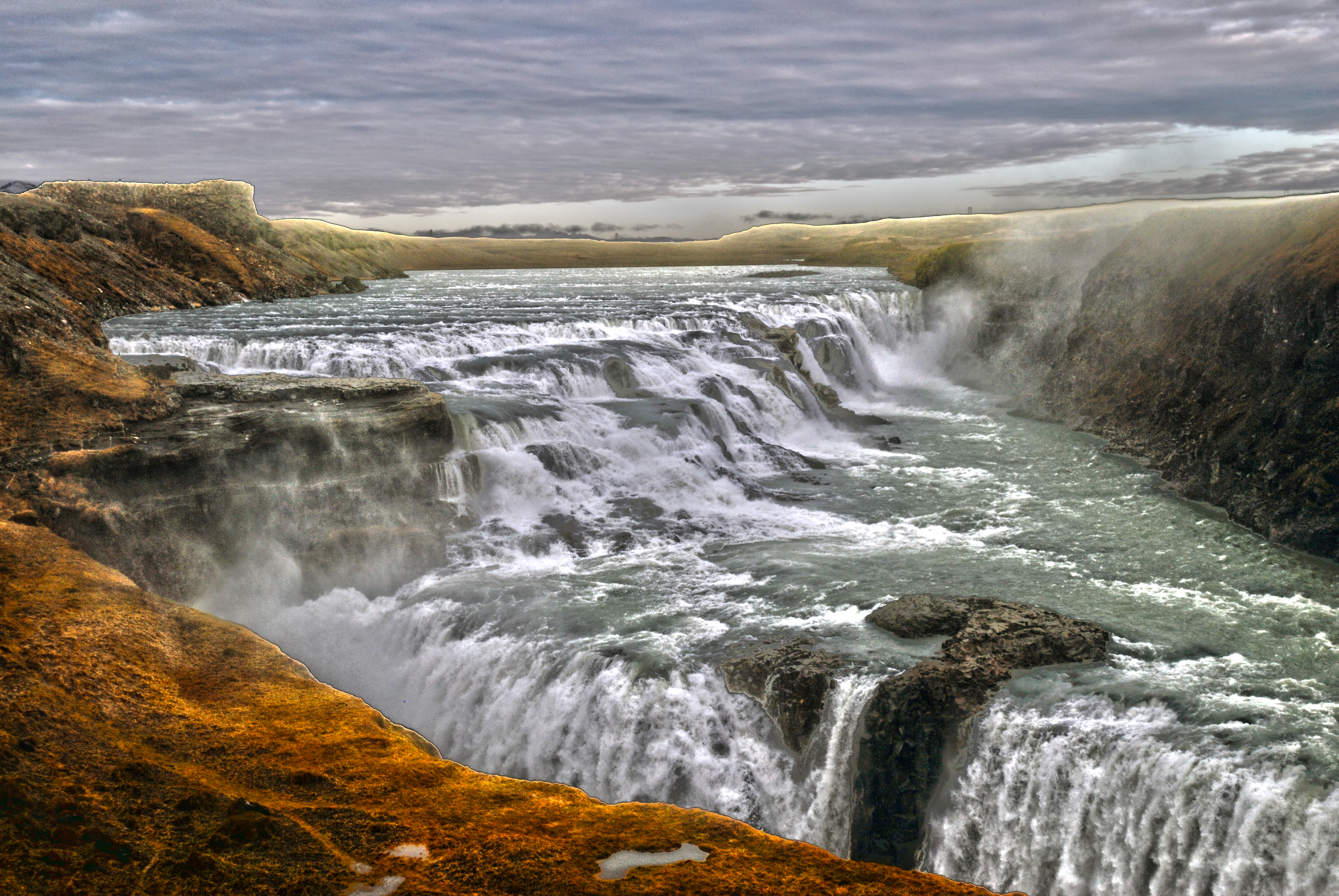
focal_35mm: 52
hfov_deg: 37.8
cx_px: 670
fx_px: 1955
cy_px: 448
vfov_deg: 25.8
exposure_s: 1/250
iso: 200
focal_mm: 35
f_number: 4.2
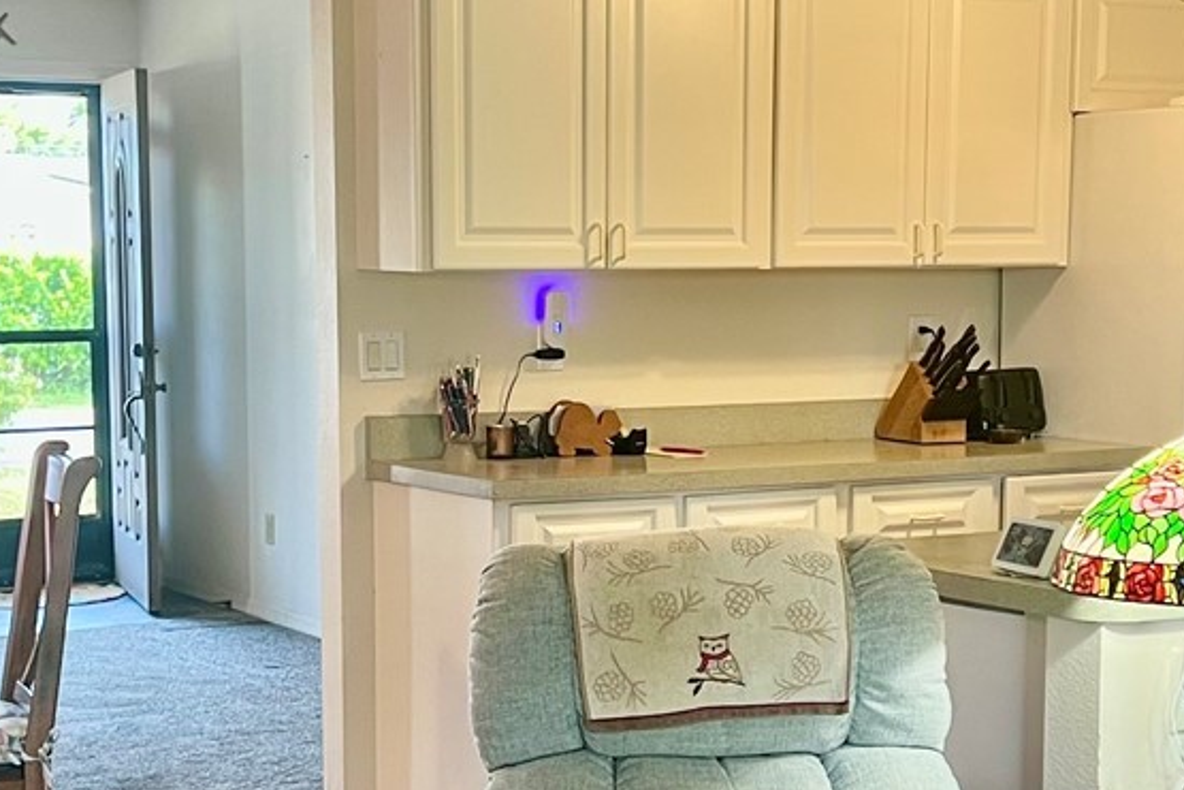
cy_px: 559
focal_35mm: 78
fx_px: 2565
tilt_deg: -7.1
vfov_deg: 17.4
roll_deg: +0.0
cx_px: 617
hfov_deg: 26.0
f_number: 1.5
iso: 100
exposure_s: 1/60
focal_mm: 5.7
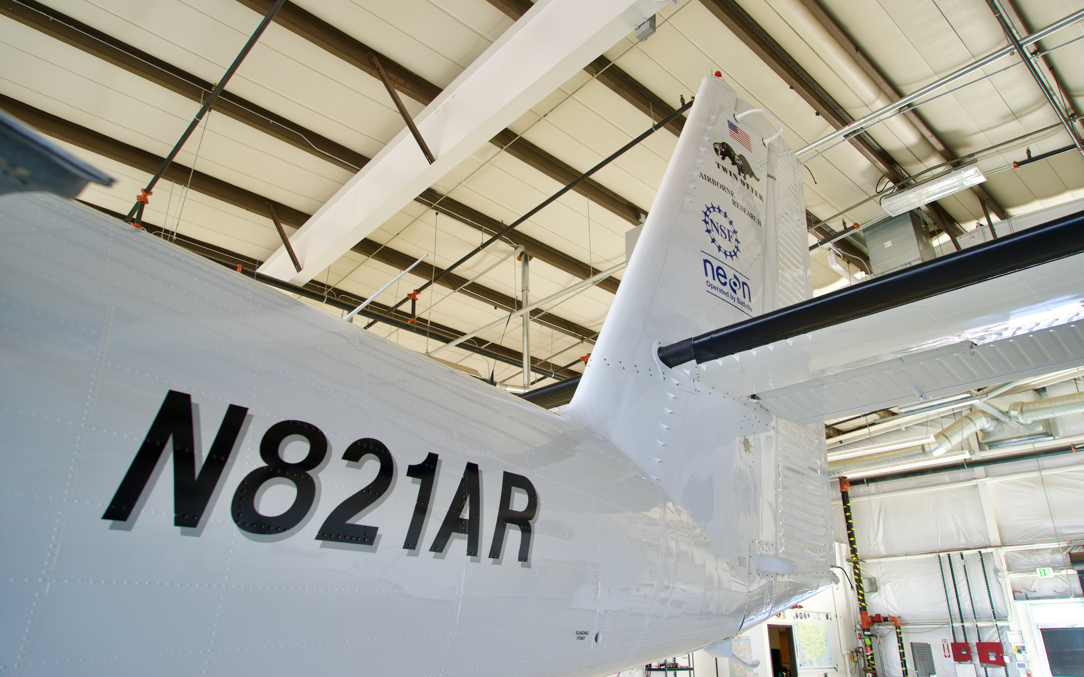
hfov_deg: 72.5
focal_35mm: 25
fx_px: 739
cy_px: 321
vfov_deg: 49.3
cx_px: 547
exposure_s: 1/60
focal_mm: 24
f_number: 4
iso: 250
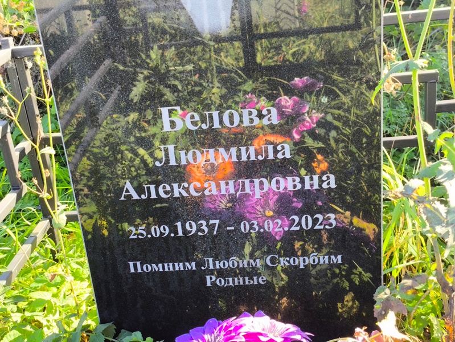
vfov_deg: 29.1
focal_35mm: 50
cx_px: 228
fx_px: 658
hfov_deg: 38.2
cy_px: 171
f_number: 1.7
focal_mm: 4.71
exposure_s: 1/126
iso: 50
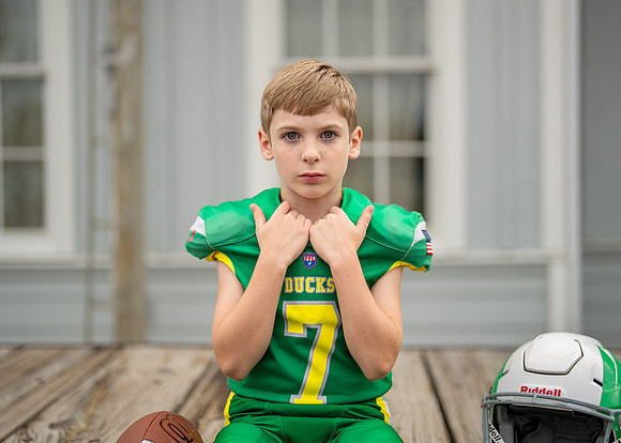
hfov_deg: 33.9
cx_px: 317
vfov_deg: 24.5
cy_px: 205
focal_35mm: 58
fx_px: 1019
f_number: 1.2
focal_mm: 50
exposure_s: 1/2500
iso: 125
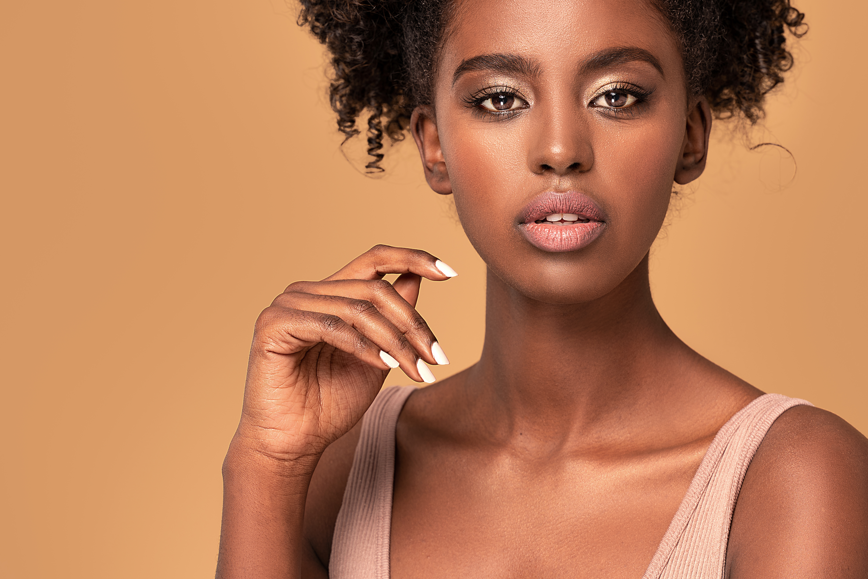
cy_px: 290
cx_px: 434
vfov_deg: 18.2
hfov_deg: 27.0
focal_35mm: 75
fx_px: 1808
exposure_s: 1/160
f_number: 5.6
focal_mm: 75
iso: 50
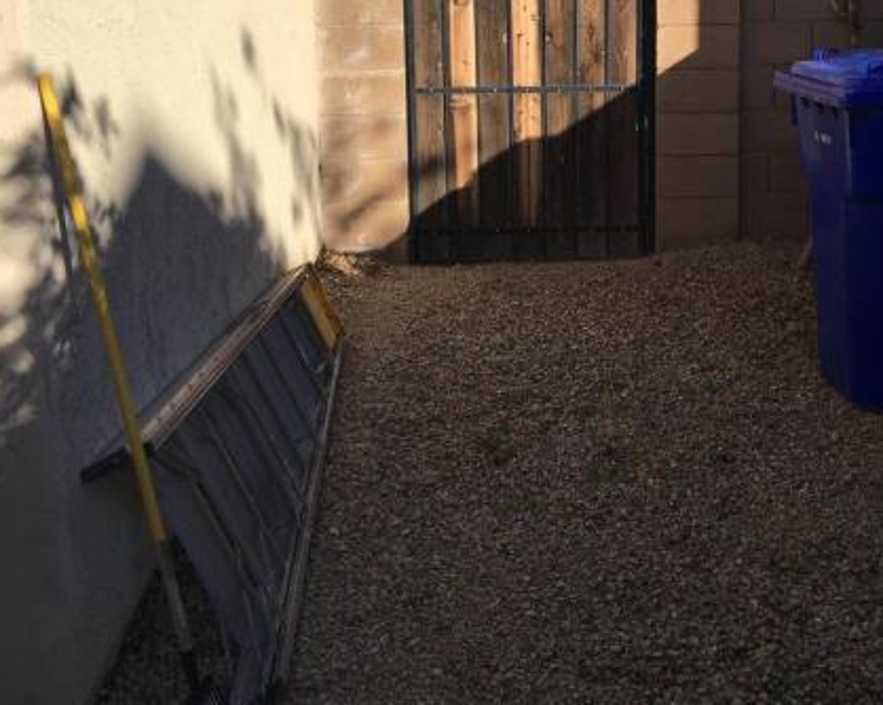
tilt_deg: -7.6
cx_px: 598
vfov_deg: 28.4
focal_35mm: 52
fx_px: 1358
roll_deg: +0.6
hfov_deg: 35.6
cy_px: 131
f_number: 2.2
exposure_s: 1/1508
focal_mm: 4.15
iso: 25
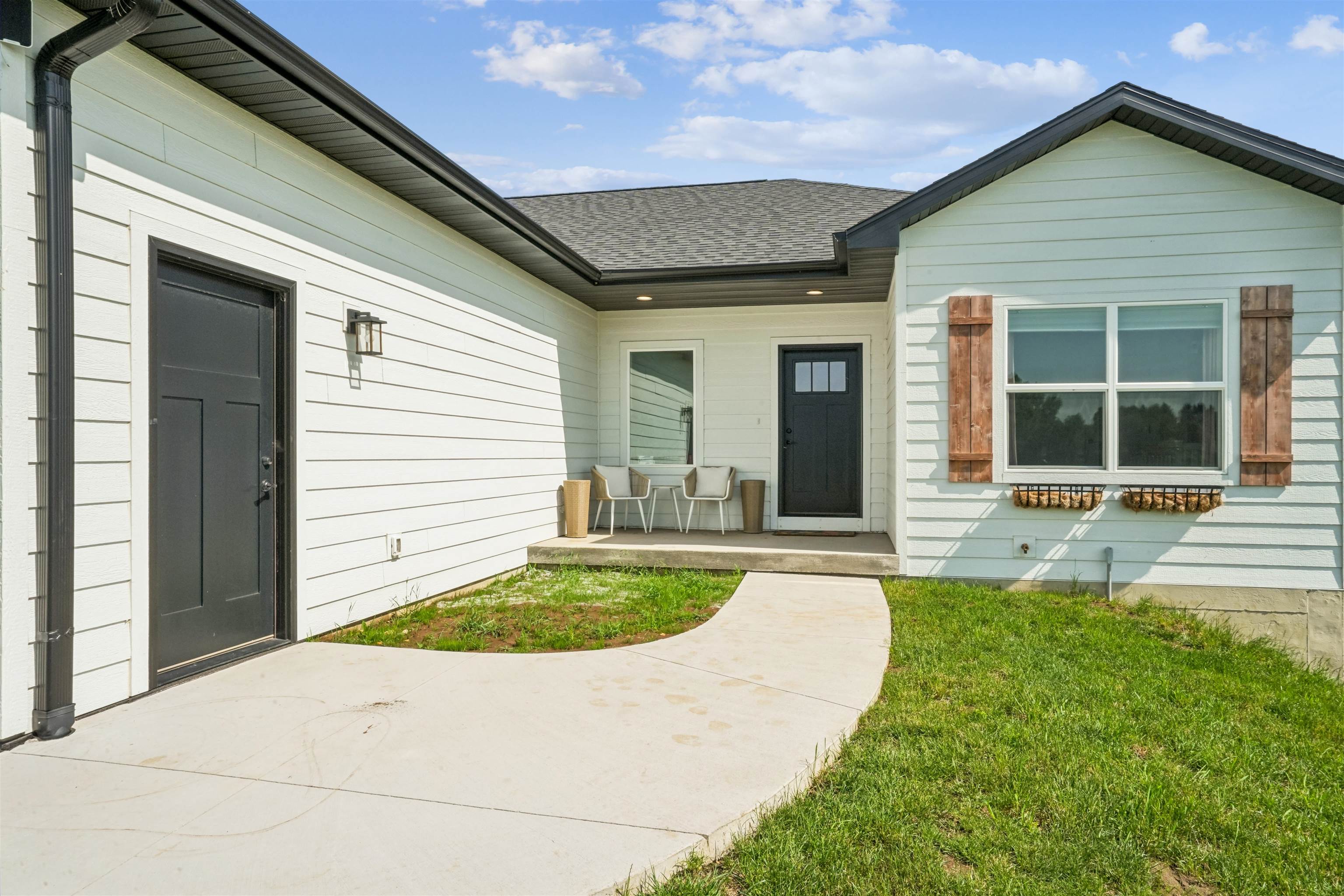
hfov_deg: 81.2
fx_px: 784
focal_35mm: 21
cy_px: 448
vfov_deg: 59.5
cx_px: 672
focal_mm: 21
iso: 500
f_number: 22
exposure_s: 1/320
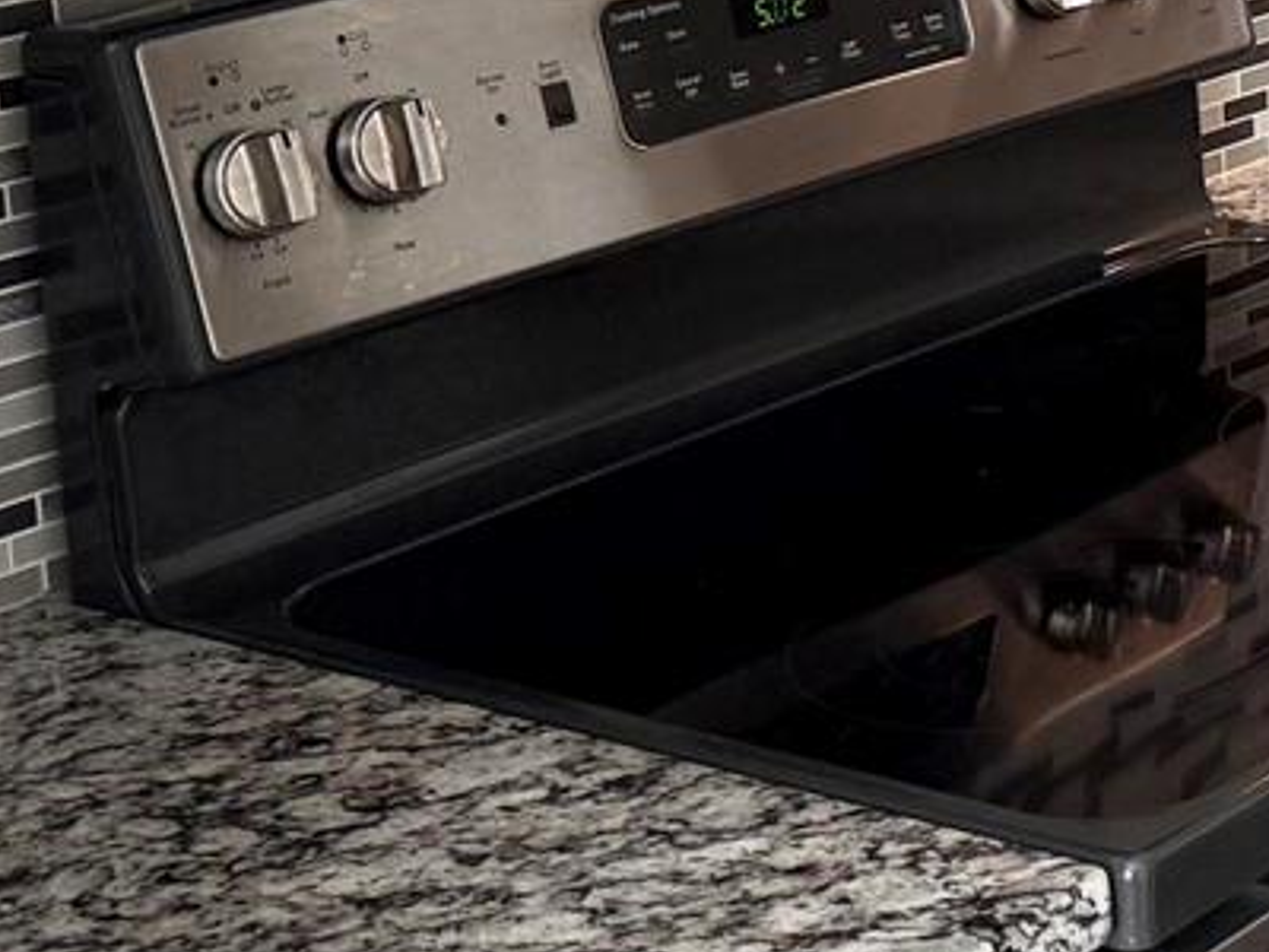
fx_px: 3519
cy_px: -143
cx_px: 2068
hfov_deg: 17.6
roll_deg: -0.6
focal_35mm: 96
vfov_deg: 15.0
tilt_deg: -10.6
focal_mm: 6.76
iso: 200
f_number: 1.78
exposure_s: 1/147
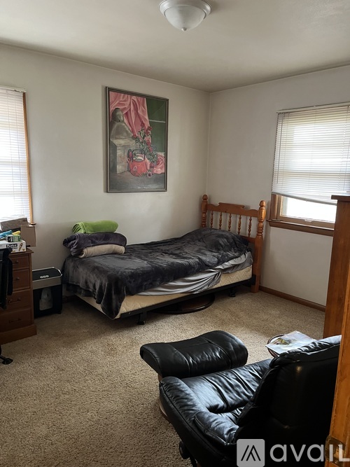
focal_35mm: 26
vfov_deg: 67.3
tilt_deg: -10.5
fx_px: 351
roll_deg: -1.6
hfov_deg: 53.0
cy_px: 234
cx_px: 175
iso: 500
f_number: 1.6
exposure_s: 1/30
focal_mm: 5.1
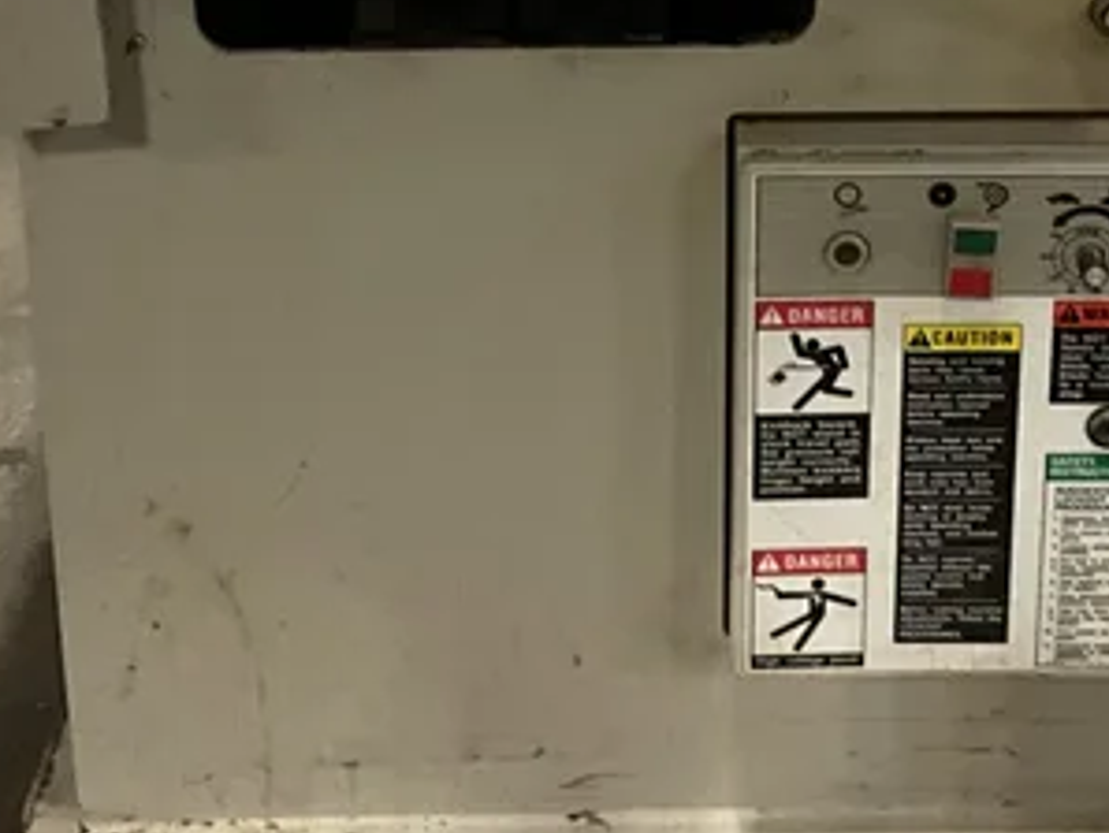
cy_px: -203
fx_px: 2341
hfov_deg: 26.5
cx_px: 763
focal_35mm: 73
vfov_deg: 18.9
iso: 160
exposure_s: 1/60
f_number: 1.8
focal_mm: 3
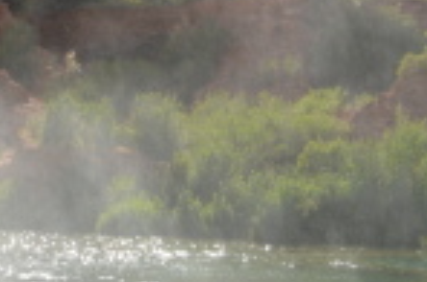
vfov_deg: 10.1
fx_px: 1562
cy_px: -92
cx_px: -159
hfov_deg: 14.8
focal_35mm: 132
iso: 100
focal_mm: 26
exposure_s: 1/200
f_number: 8
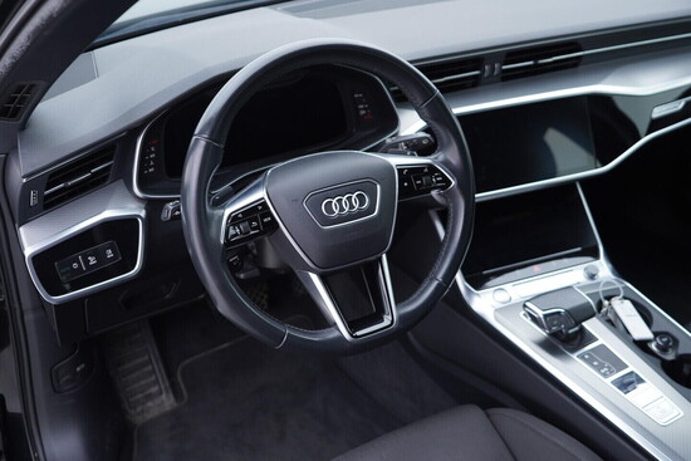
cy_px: 230
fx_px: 691
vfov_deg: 36.9
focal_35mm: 36
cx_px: 346
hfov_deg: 53.1
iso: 160
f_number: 2.8
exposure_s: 1/40
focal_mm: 24
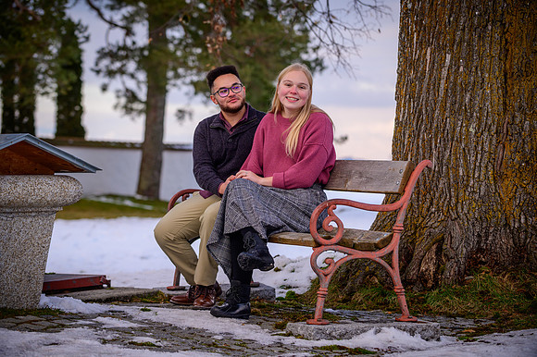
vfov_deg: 13.9
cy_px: 178
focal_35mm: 98
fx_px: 1461
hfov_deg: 20.8
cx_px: 268
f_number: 4
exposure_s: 1/320
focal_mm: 98
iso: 250
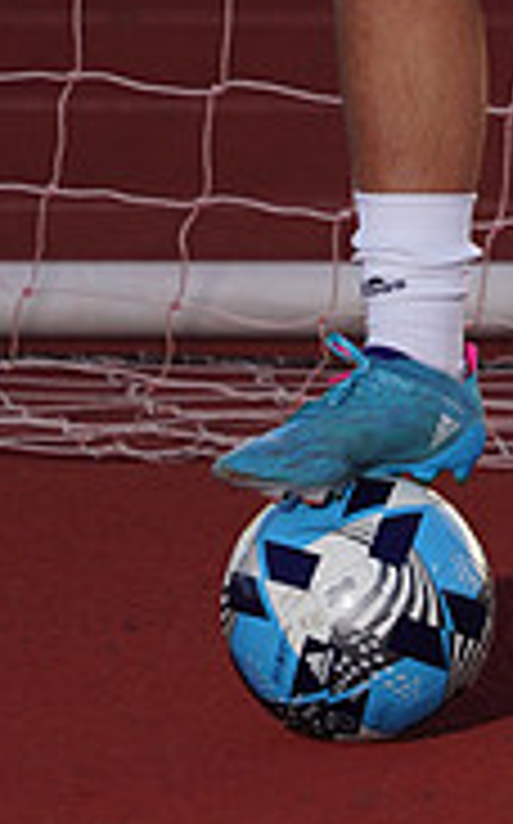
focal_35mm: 838
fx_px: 18790
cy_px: -149
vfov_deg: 2.5
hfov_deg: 1.6
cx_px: 821
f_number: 5.6
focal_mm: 259
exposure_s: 1/250
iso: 320
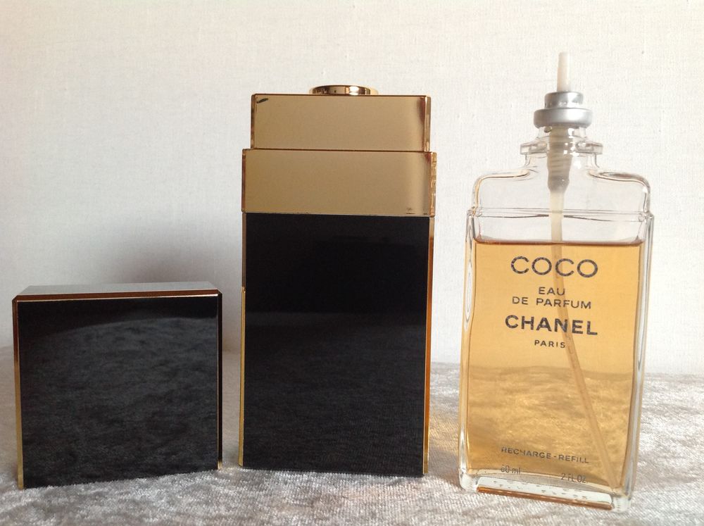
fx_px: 711
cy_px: 263
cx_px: 352
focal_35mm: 35
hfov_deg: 52.7
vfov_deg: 40.6
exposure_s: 1/15
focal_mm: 4.28
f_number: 2.4
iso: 160
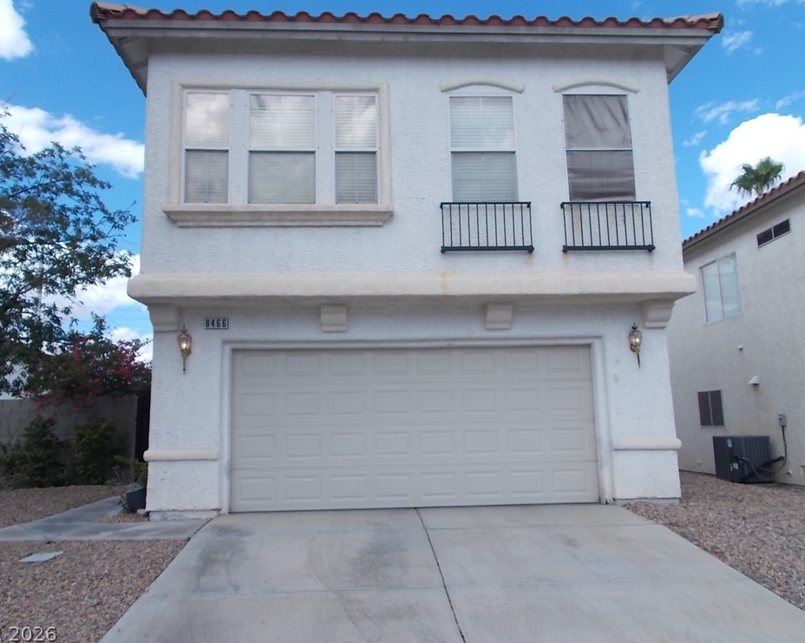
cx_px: 406
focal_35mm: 28
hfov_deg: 62.2
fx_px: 667
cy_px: 315
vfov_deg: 51.5
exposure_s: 1/500
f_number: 3.2
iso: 80
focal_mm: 4.6
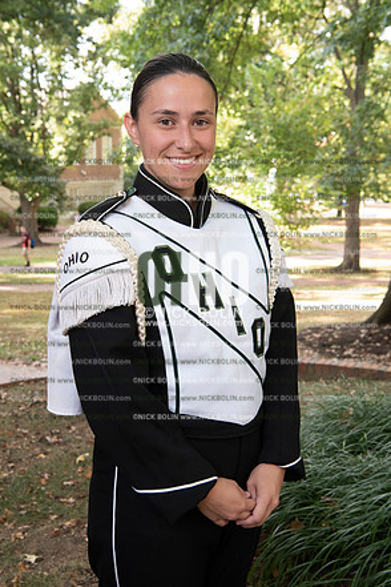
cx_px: 193
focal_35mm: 51
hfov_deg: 26.5
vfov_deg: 38.9
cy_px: 289
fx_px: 831
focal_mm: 50
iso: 800
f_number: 8
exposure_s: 1/100
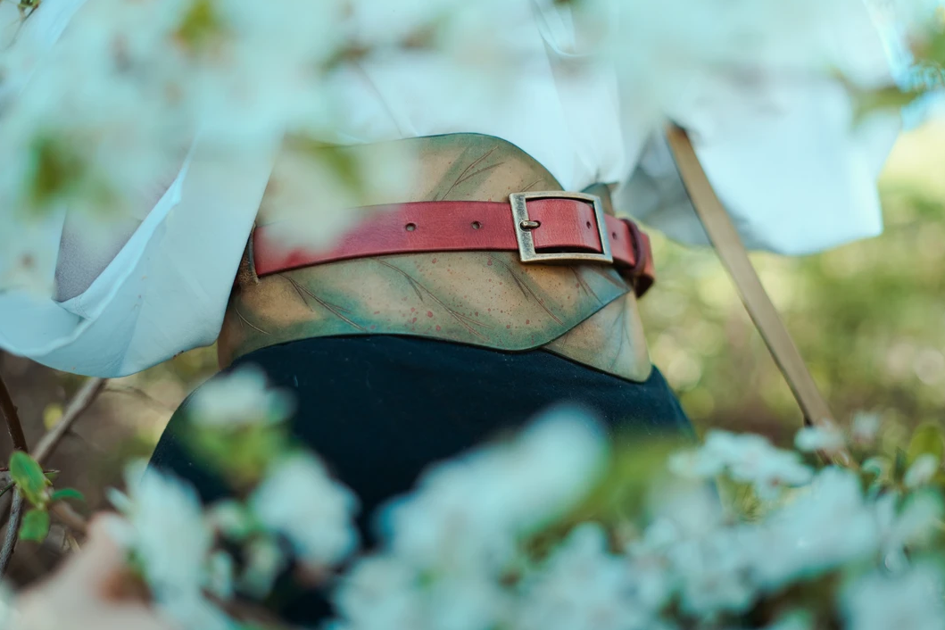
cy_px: 311
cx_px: 480
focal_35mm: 51
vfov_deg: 26.5
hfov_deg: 38.9
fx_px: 1339
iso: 125
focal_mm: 50
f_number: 2.2
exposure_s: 1/250
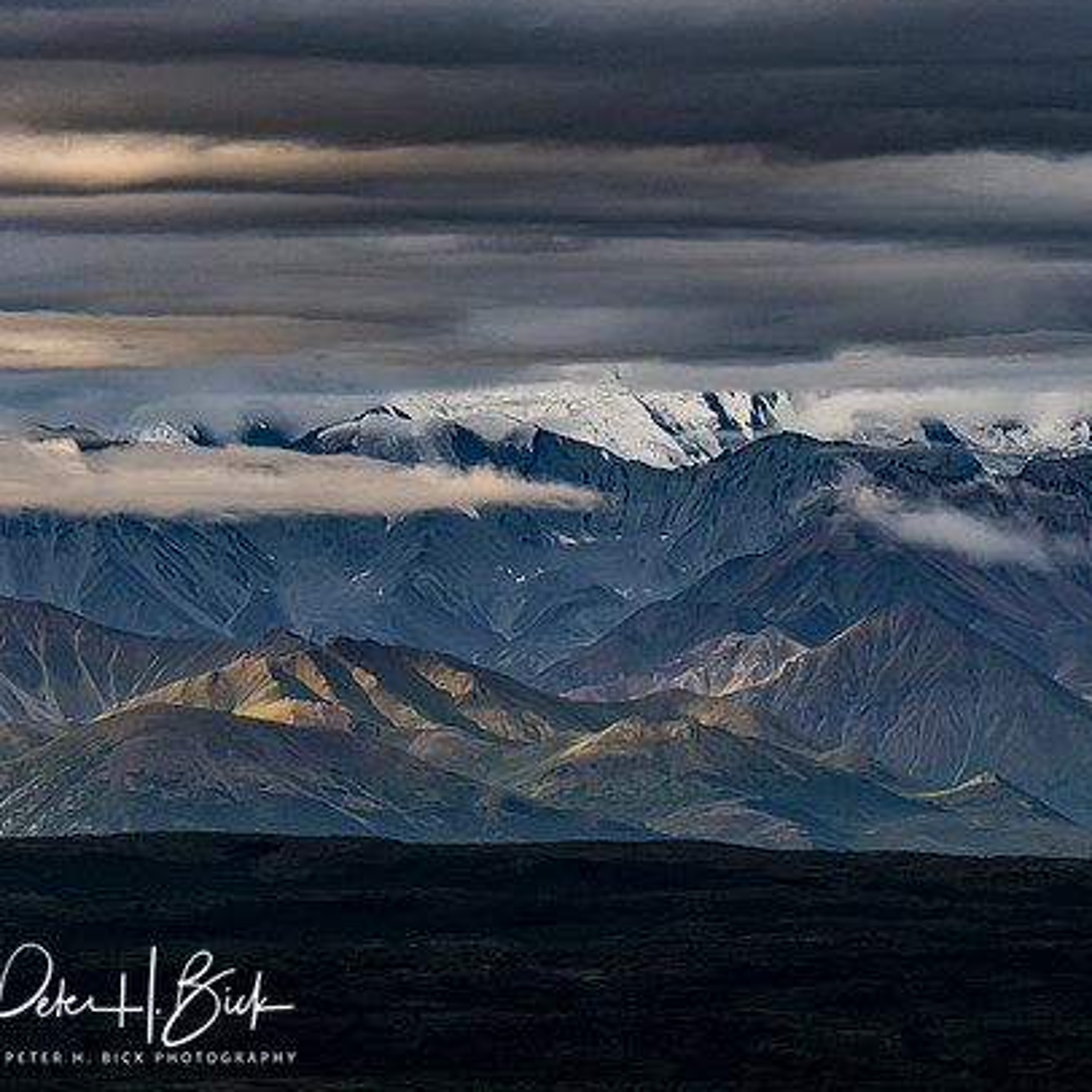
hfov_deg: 7.1
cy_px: 566
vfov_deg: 7.1
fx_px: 8744
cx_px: 691
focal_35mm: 245
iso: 400
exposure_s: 1/640
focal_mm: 97
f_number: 5
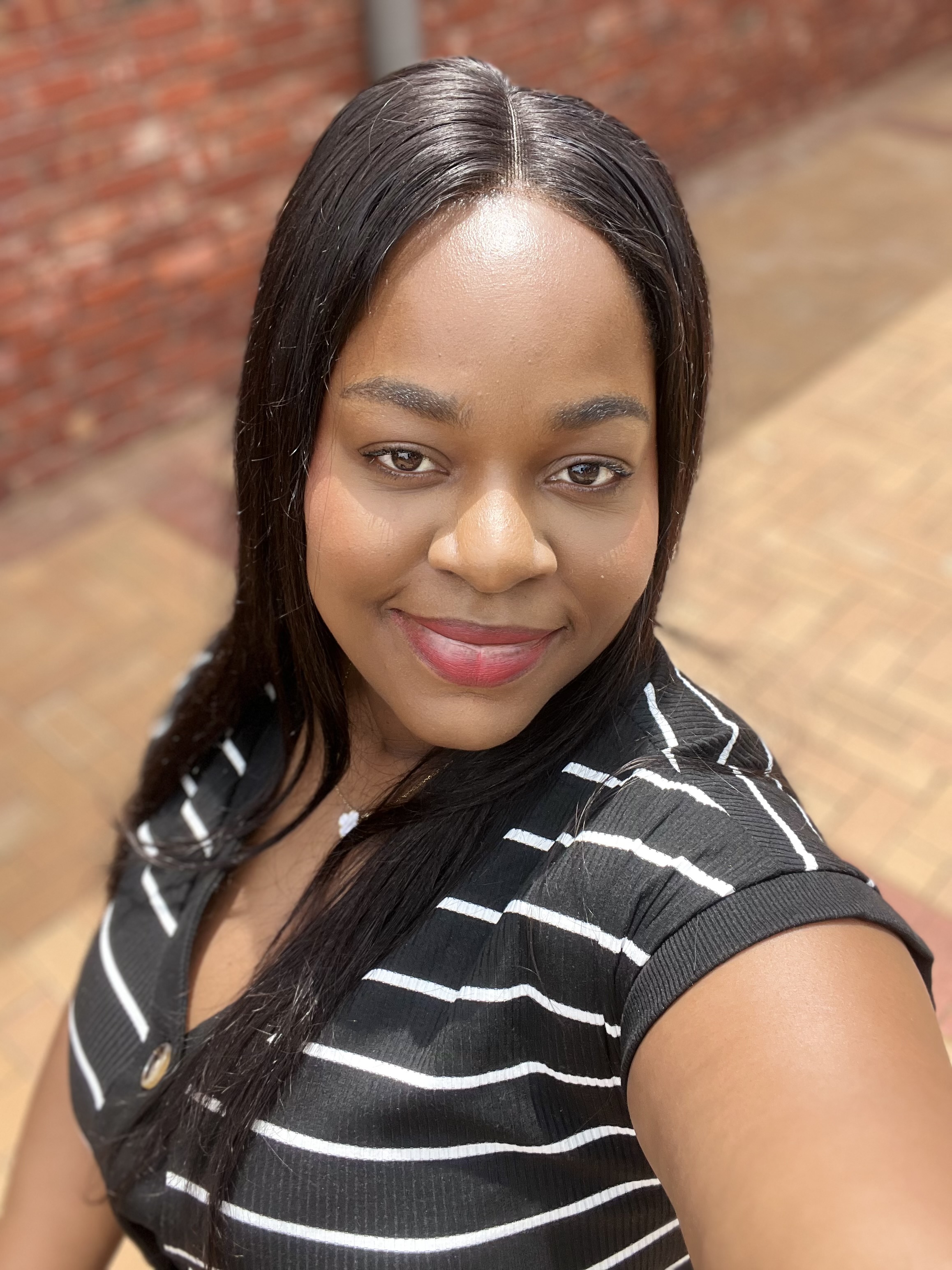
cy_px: 635
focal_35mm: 30
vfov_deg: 60.0
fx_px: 1100
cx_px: 476
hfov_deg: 46.8
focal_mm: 2.71
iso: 32
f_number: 2.2
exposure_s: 1/217
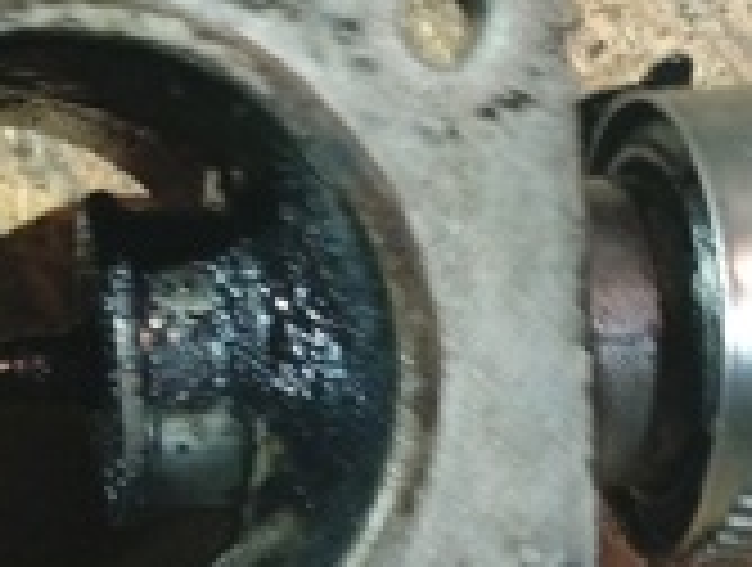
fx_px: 2155
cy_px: 594
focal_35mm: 99
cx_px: 471
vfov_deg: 14.7
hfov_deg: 19.8
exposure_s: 1/16.7
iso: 2419
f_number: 1.8
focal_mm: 3.96
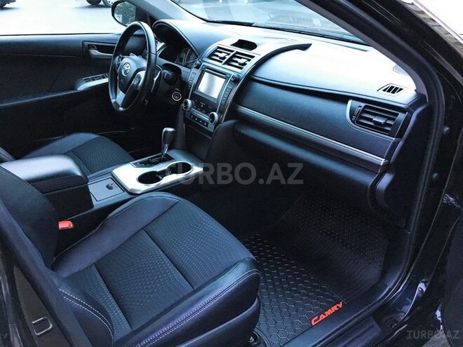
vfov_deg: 48.2
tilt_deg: -27.9
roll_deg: -0.5
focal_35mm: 29
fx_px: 388
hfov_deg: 61.7
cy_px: 174
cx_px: 232
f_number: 2.2
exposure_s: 1/25
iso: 200
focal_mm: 4.15
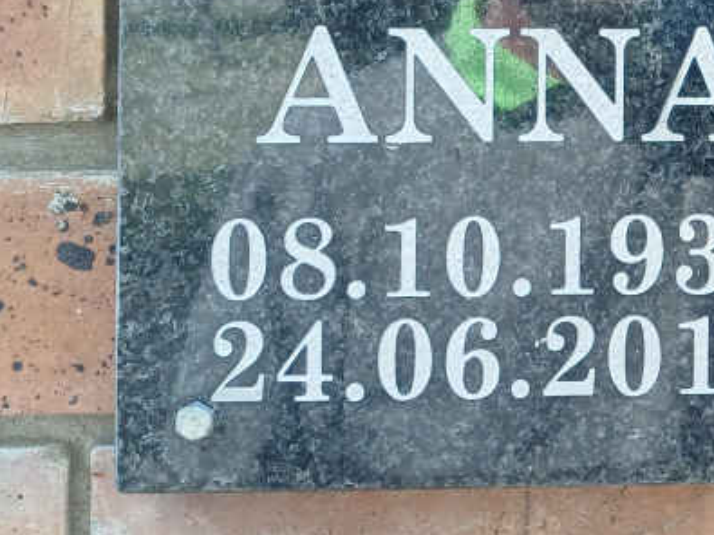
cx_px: 835
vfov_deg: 18.7
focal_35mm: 76
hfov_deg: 23.6
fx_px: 1567
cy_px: -34
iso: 80
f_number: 1.8
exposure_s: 1/120
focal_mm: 4.65
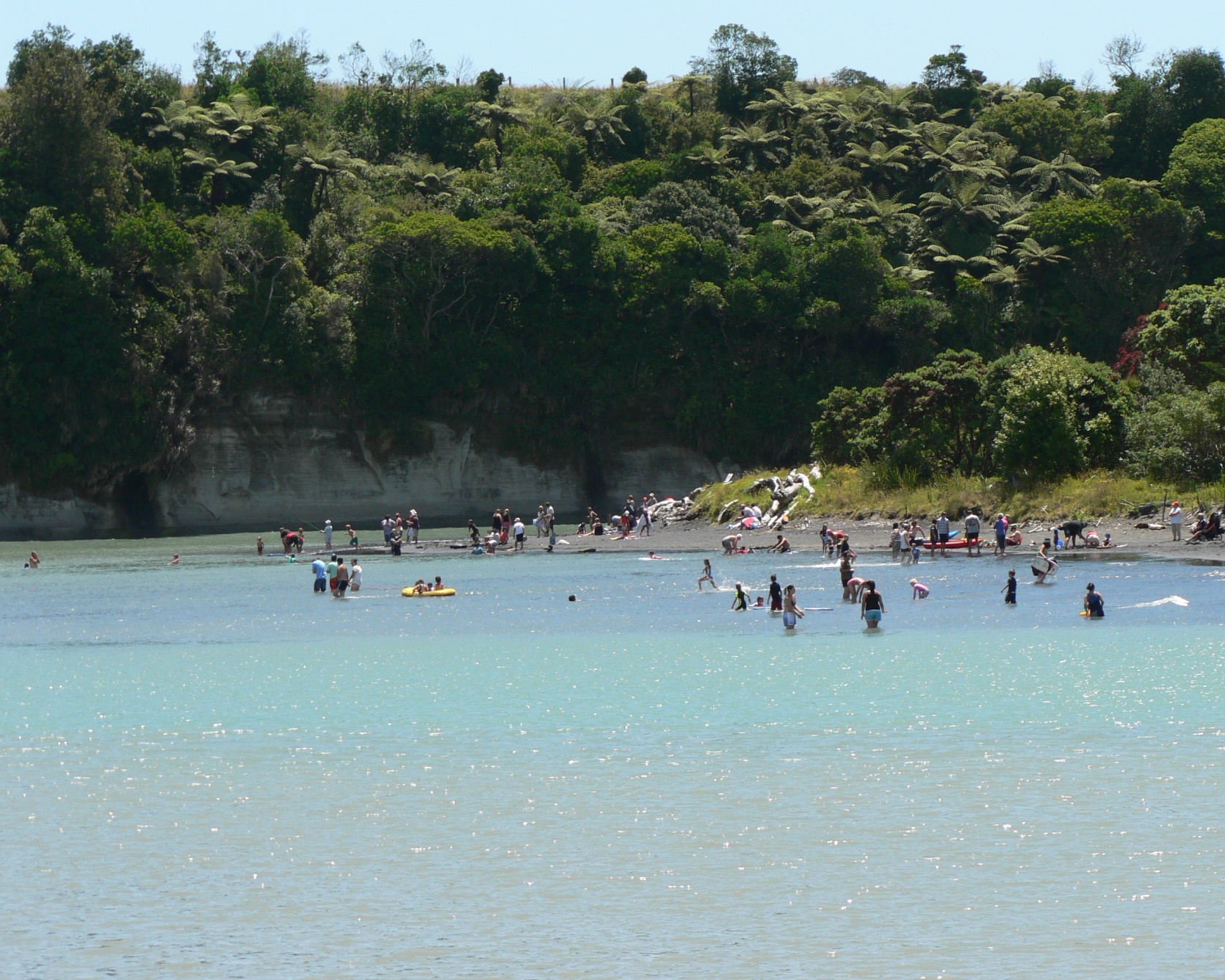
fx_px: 6235
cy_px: 488
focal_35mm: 172
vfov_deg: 9.0
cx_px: 651
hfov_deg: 11.2
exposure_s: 1/400
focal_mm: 27.4
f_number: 4.5
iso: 80
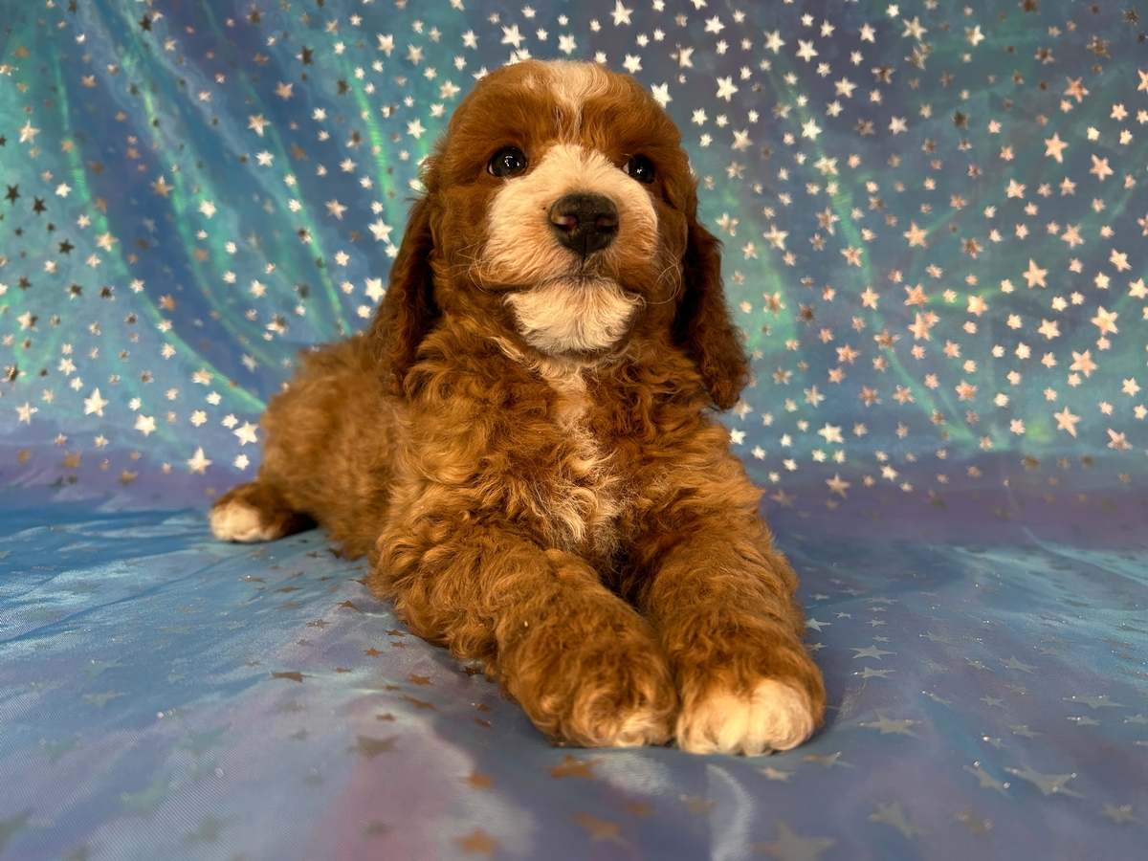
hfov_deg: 67.3
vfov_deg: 53.1
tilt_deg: -1.9
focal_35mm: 26
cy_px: 430
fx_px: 862
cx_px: 574
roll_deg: -1.9
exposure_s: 1/120
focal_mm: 5.7
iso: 50
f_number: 1.5
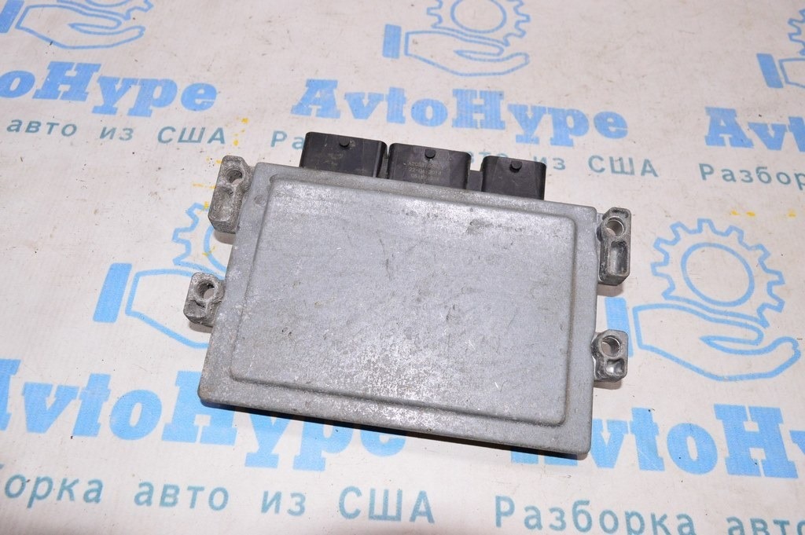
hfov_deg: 67.4
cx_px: 402
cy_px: 268
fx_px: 603
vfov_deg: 47.9
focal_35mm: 27
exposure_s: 1/160
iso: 1600
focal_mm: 18
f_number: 8
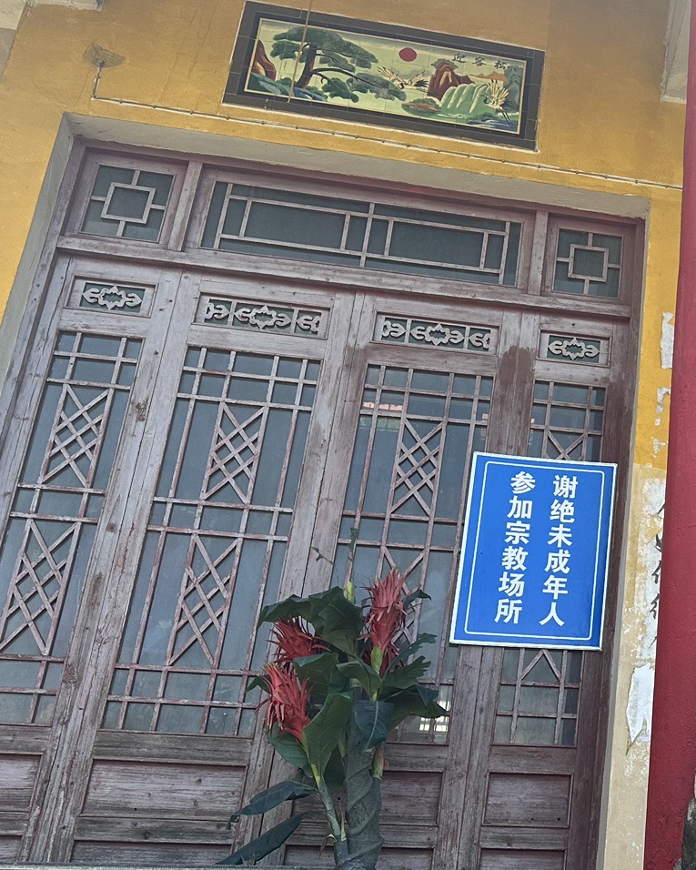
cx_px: 792
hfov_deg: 27.8
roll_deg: -1.8
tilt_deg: +24.5
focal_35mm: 49
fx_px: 1261
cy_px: 354
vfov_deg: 37.9
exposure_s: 1/685
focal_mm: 6.86
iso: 80
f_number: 1.78
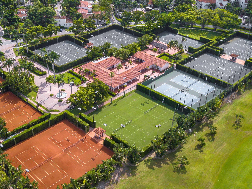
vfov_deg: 32.9
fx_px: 320
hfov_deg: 42.8
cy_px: 95
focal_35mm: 44
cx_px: 107
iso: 100
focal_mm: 4.73
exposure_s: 1/120
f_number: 2.2
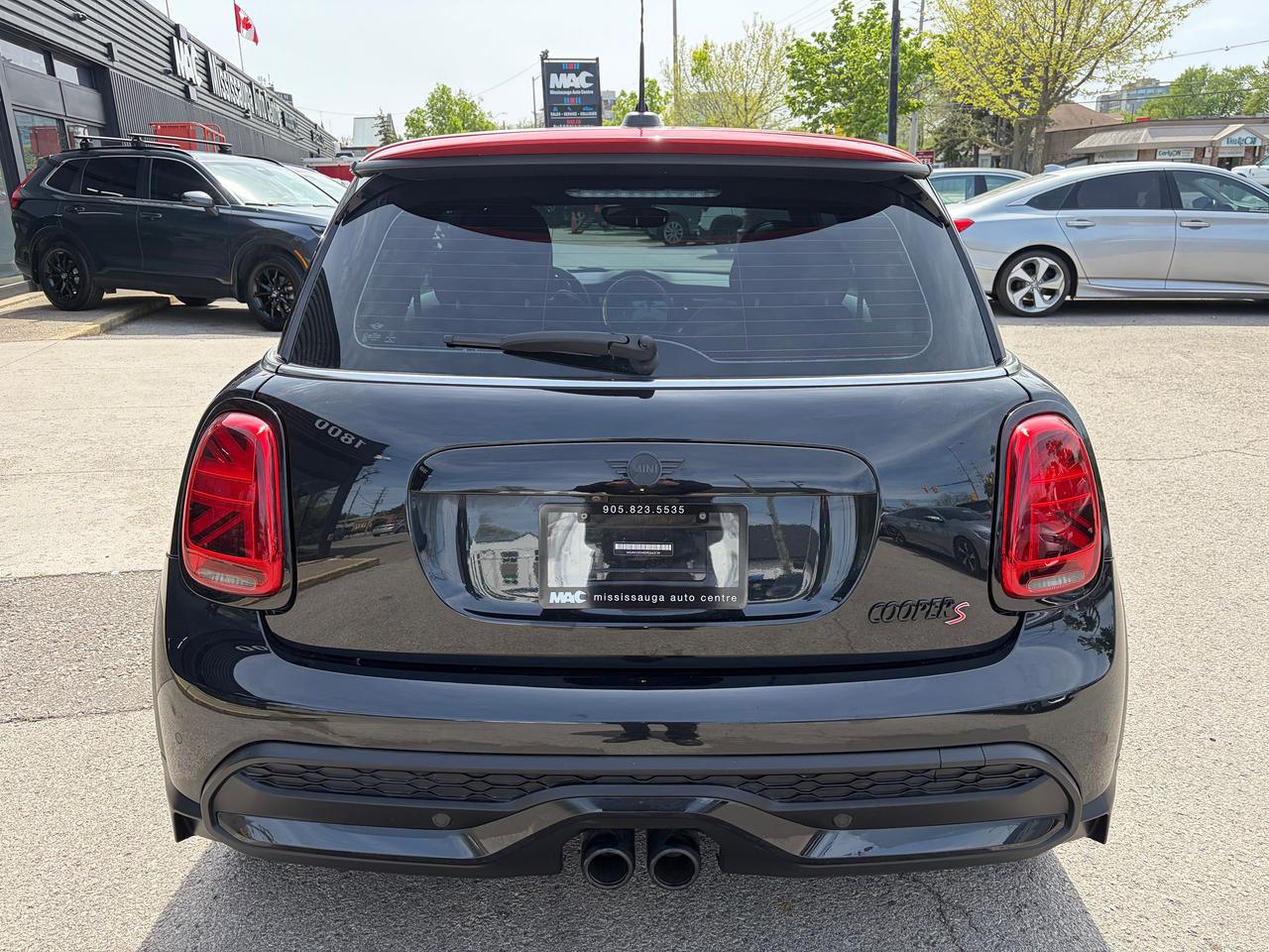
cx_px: 634
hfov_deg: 67.3
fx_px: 953
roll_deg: +1.9
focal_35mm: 26
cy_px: 476
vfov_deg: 53.1
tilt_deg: -16.6
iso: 64
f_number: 1.6
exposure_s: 1/1484
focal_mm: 5.96
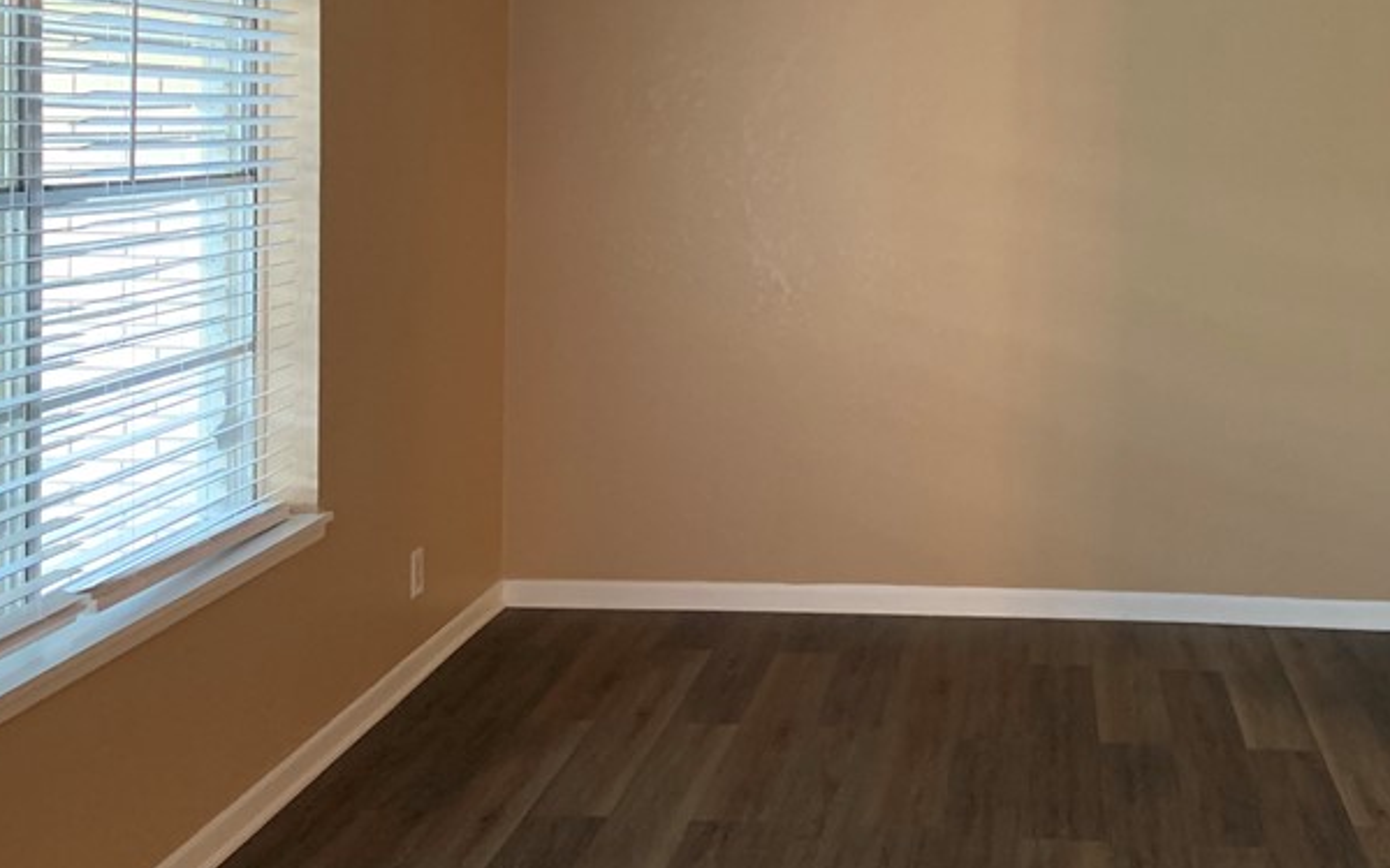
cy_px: 181
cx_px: 1003
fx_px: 1780
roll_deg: -1.2
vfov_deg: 26.9
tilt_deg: -1.6
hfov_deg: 41.7
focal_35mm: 47
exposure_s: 1/40
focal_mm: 4.25
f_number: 1.8
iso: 320
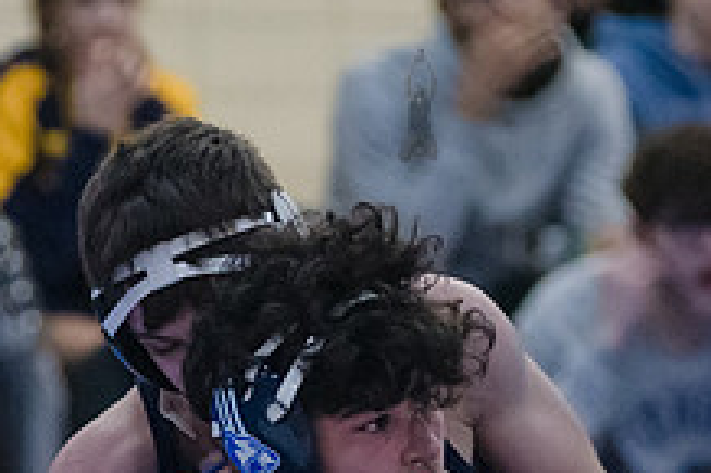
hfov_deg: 4.4
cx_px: 279
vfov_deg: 2.9
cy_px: 399
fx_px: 9334
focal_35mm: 473
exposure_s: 1/400
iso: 8000
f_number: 3.2
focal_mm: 155
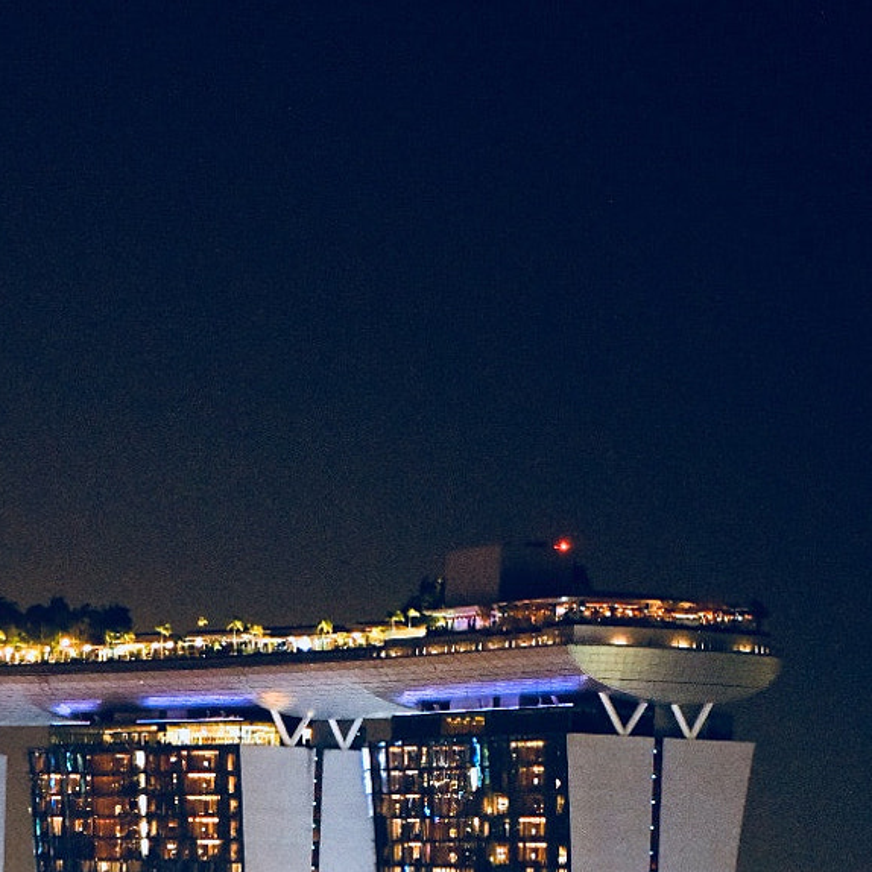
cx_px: 163
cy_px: 1167
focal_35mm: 147
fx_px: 4189
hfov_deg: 11.8
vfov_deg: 11.5
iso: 12800
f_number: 3.2
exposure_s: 1/60
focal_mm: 62
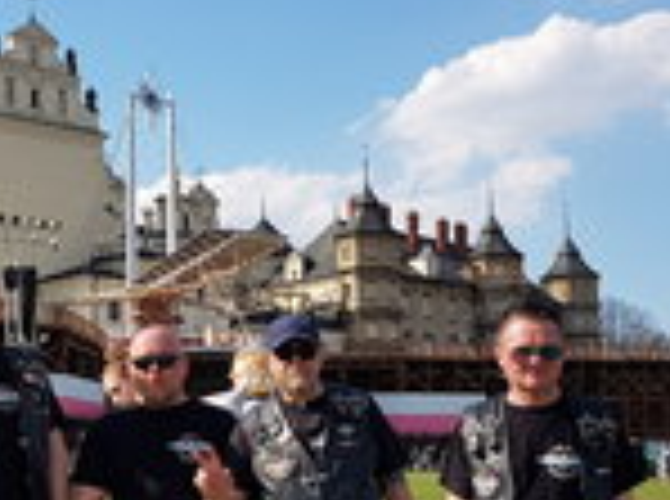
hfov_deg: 27.5
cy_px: 315
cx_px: 175
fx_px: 1352
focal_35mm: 70
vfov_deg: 20.9
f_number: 1.7
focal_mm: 4.2
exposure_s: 1/2496
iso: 40
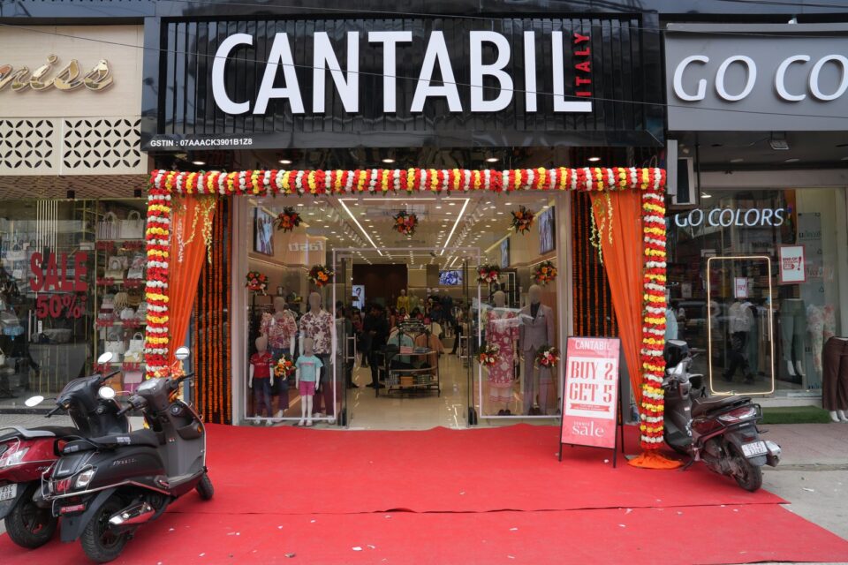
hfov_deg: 73.7
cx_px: 424
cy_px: 282
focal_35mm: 24
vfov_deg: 53.1
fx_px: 565
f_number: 10
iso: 200
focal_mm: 24
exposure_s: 1/125
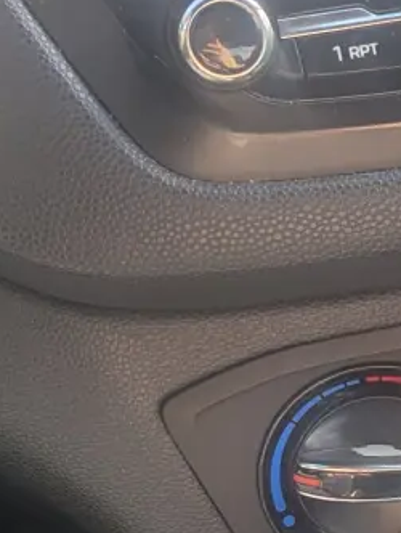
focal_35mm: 123
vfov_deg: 15.9
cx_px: 691
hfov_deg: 11.3
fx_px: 1895
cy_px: 424
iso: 43
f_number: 1.85
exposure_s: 1/178
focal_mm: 6.81
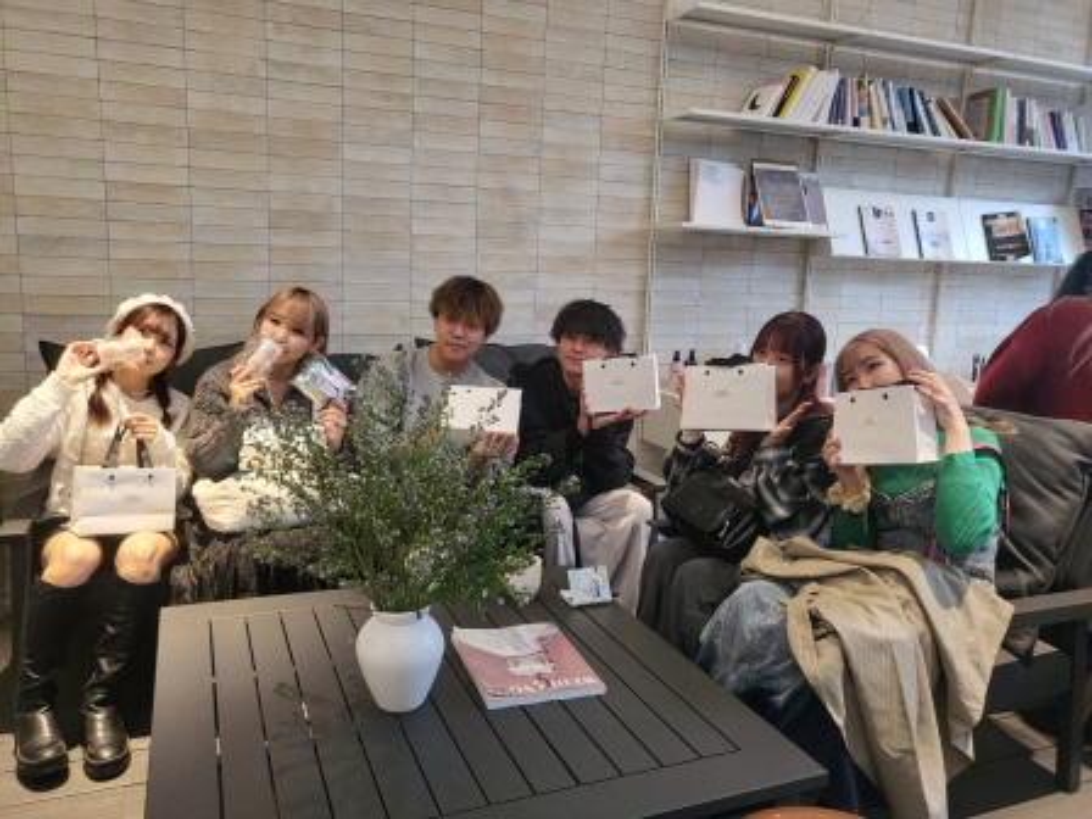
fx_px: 820
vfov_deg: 53.1
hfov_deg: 67.3
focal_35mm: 26
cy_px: 410
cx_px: 546
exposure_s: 1/120
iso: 250
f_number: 1.8
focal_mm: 4.25
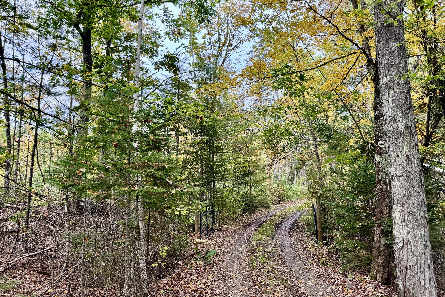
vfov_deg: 51.2
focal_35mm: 25
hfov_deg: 71.5
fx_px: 309
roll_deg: +1.4
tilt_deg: +6.2
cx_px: 222
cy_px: 134
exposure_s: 1/121
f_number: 1.78
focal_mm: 6.76
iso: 80
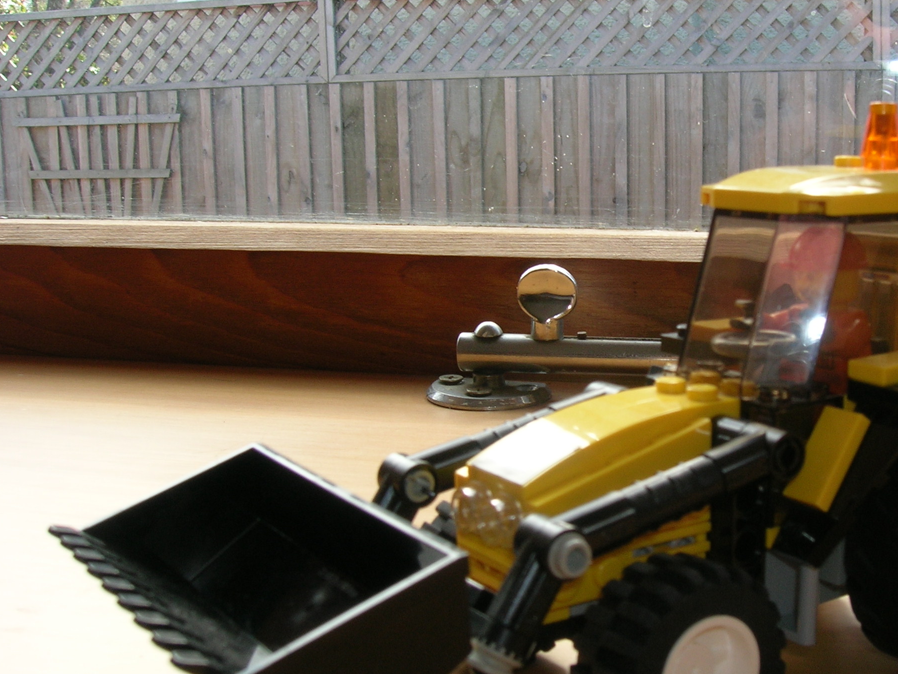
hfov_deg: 38.2
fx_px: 1271
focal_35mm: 49
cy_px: 353
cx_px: 634
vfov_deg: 29.7
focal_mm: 5.7
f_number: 4.9
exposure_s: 1/53.8
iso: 50
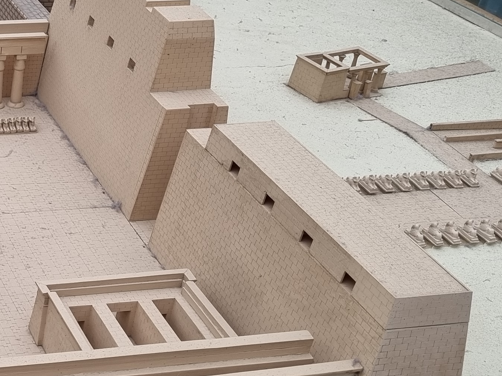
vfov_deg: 18.9
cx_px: -108
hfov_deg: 22.9
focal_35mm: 78
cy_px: 235
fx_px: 1131
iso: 50
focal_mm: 5.4
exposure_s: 1/100
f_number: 1.8
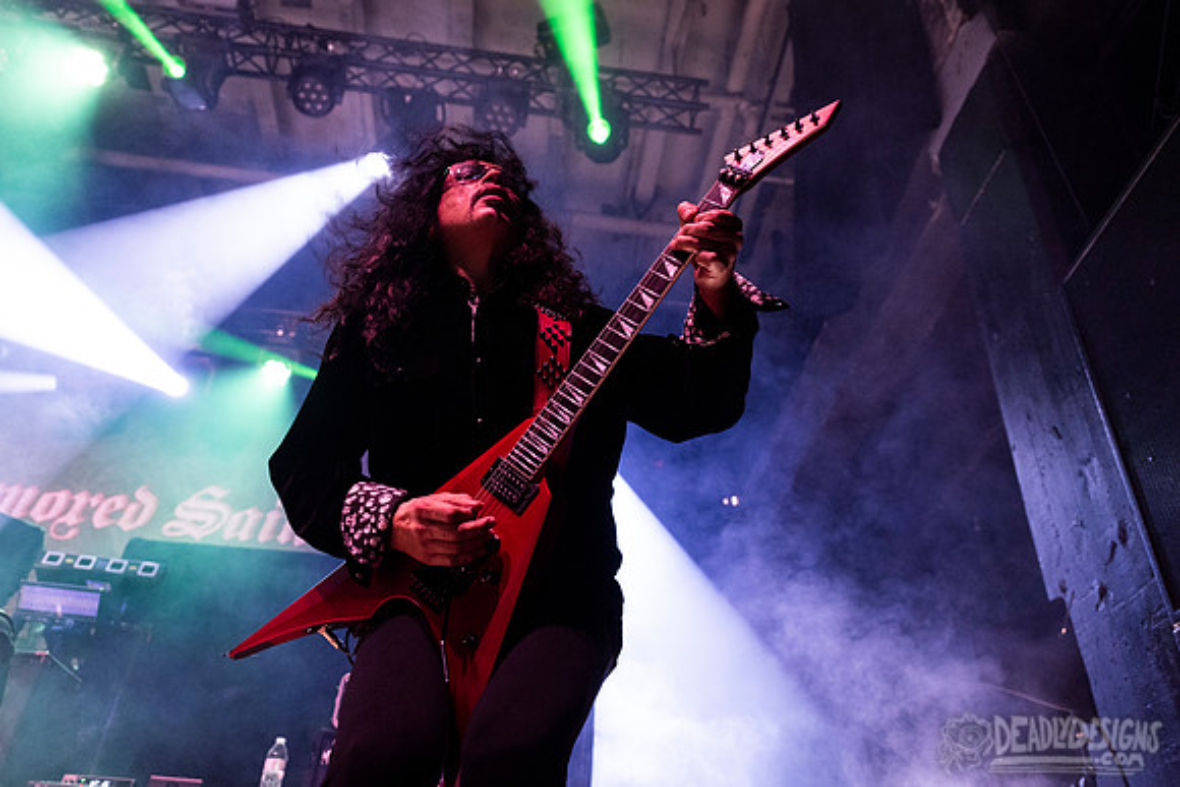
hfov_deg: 63.8
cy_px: 424
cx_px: 611
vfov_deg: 45.1
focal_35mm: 29
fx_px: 947
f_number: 3.2
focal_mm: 24
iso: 2500
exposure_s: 1/125
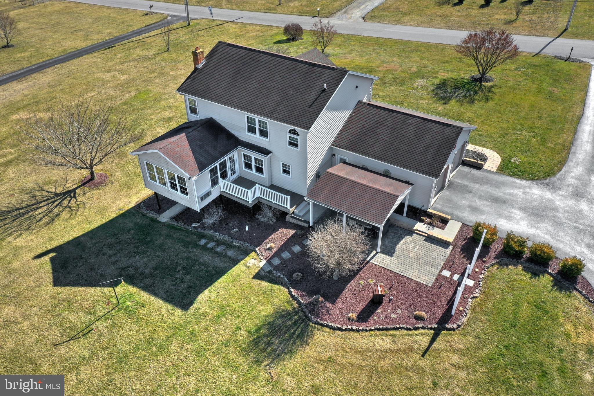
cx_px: 297
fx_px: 462
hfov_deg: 65.5
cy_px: 198
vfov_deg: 46.4
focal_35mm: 28
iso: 100
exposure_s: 1/320
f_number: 5.6
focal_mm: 10.3
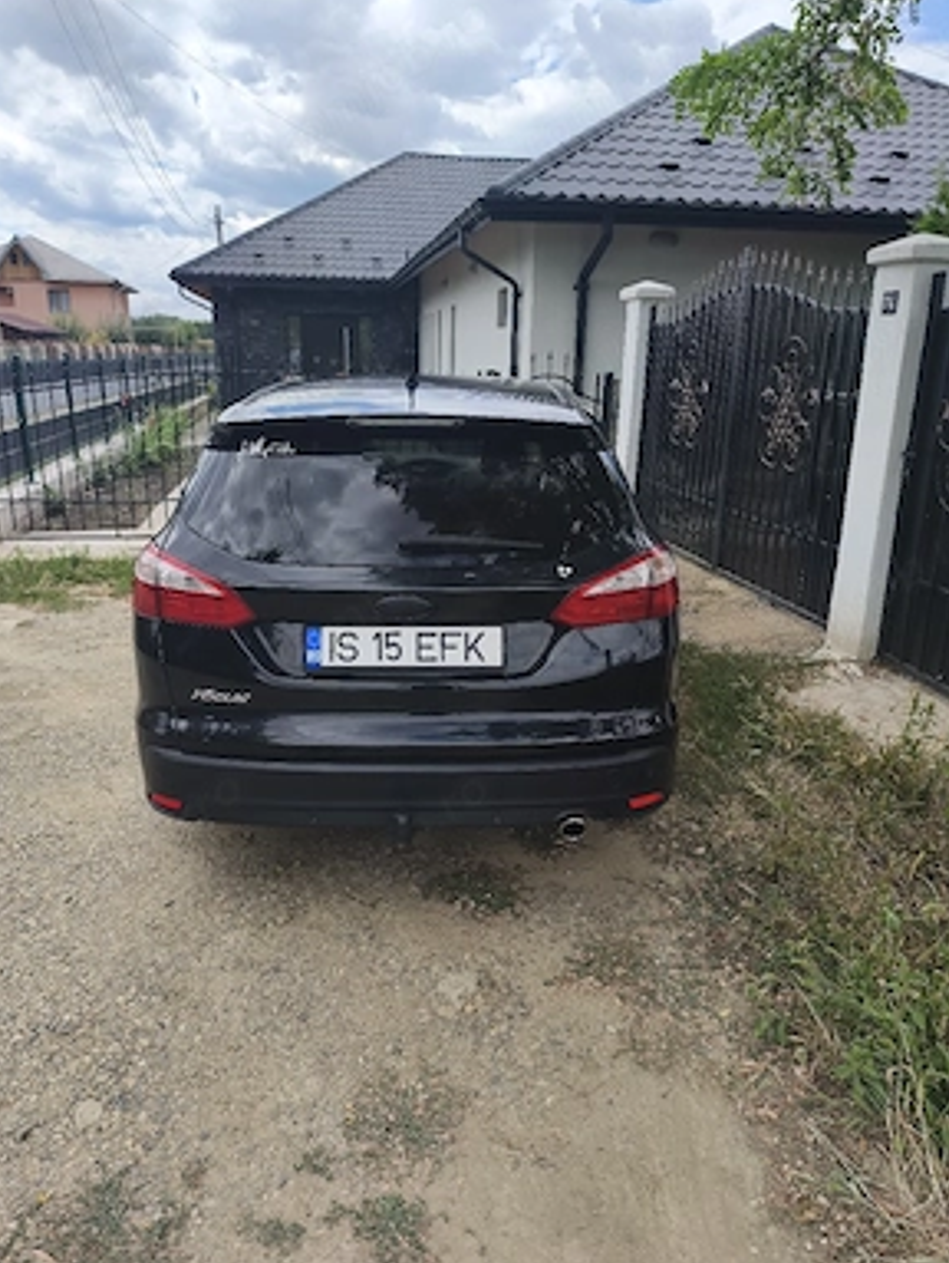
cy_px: 636
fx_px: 876
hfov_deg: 56.9
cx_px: 458
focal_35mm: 24
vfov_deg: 71.5
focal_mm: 6.14
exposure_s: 1/909
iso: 50
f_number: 1.65
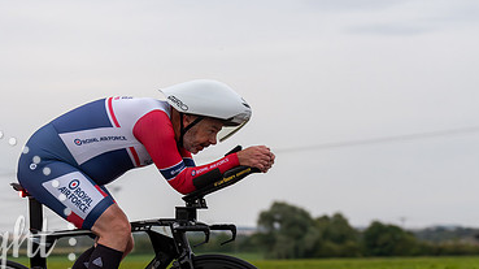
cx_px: 211
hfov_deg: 15.8
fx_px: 1726
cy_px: 214
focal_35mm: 136
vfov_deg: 8.9
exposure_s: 1/800
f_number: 3.2
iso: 1600
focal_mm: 72
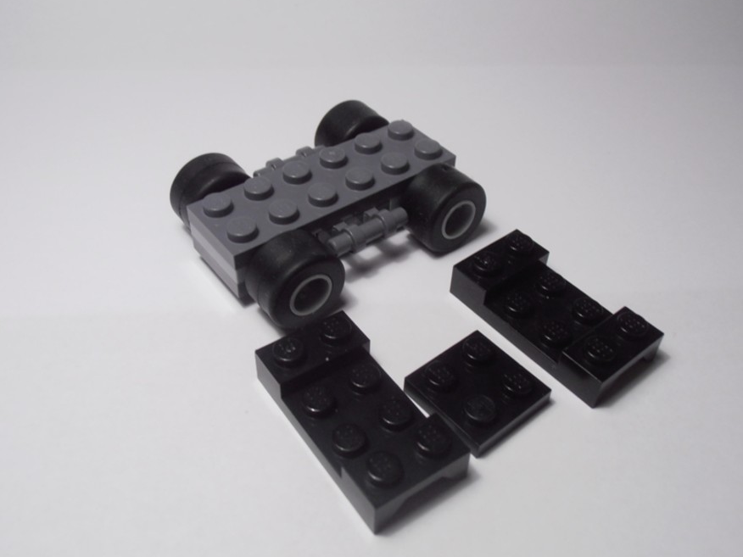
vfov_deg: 37.7
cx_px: 367
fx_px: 816
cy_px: 280
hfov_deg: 49.0
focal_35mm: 38
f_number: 3.9
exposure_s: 1/50
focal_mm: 6.61
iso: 80
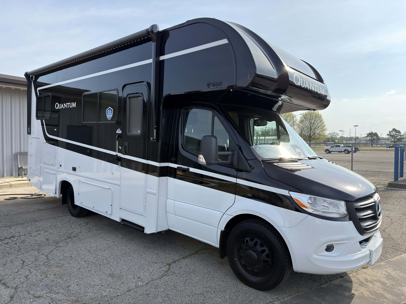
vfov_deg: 56.8
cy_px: 152
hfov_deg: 71.6
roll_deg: +0.0
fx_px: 281
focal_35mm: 24
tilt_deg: -1.7
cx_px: 203
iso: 100
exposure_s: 1/3717
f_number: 1.78
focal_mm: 6.76
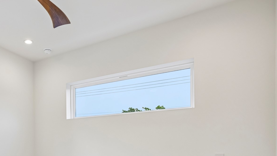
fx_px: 213
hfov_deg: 63.0
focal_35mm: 29
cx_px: 76
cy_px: 147
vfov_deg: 37.0
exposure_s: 1/45
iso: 100
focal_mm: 15
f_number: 6.7
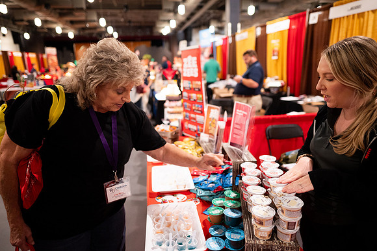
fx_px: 251
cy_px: 126
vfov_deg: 53.2
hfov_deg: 73.7
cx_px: 188
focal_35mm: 24
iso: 1600
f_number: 1.8
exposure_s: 1/200
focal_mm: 24
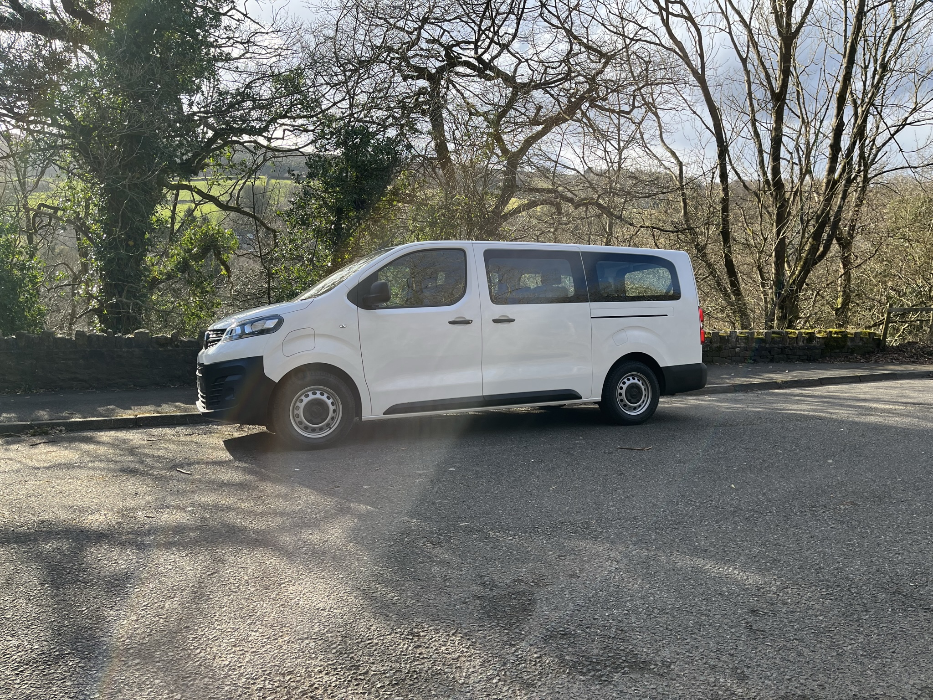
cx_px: 466
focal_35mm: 26
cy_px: 350
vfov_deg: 53.1
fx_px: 701
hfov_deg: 67.3
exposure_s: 1/751
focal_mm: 5.1
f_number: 1.6
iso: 50
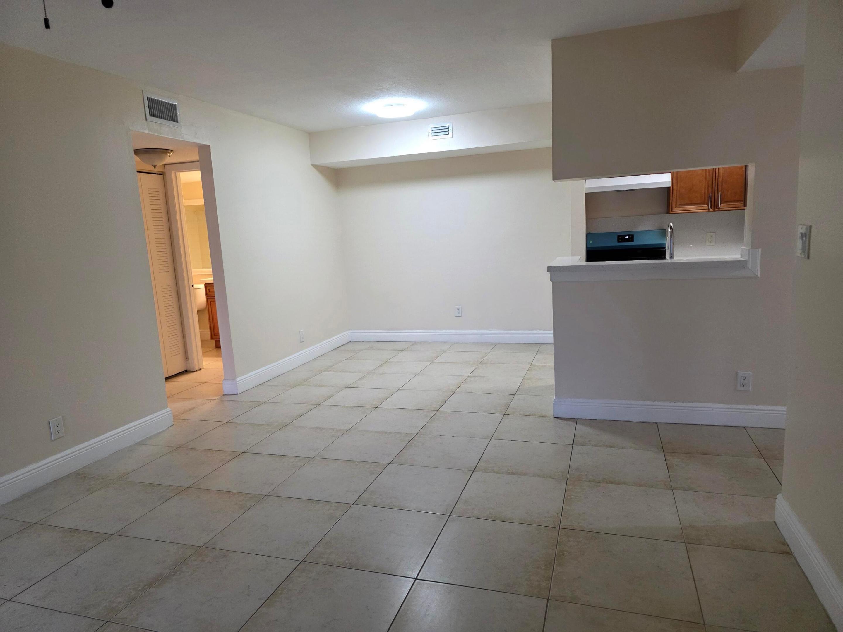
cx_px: 422
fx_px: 560
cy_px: 316
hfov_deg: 73.9
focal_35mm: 23
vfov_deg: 58.9
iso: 320
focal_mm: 6.3
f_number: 1.7
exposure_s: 1/120
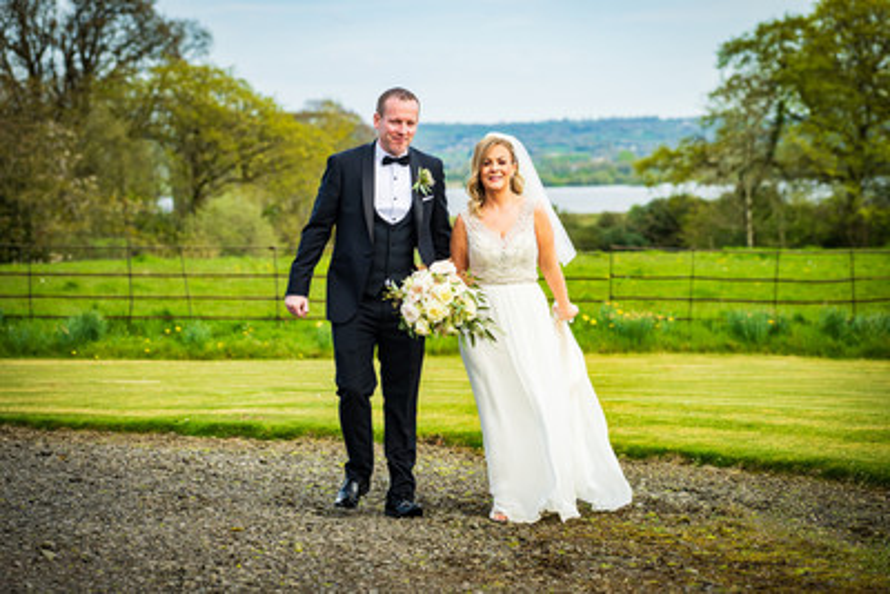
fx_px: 2349
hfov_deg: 21.5
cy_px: 297
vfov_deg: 14.4
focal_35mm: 95
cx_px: 445
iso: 160
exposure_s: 1/640
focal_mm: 95
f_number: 4
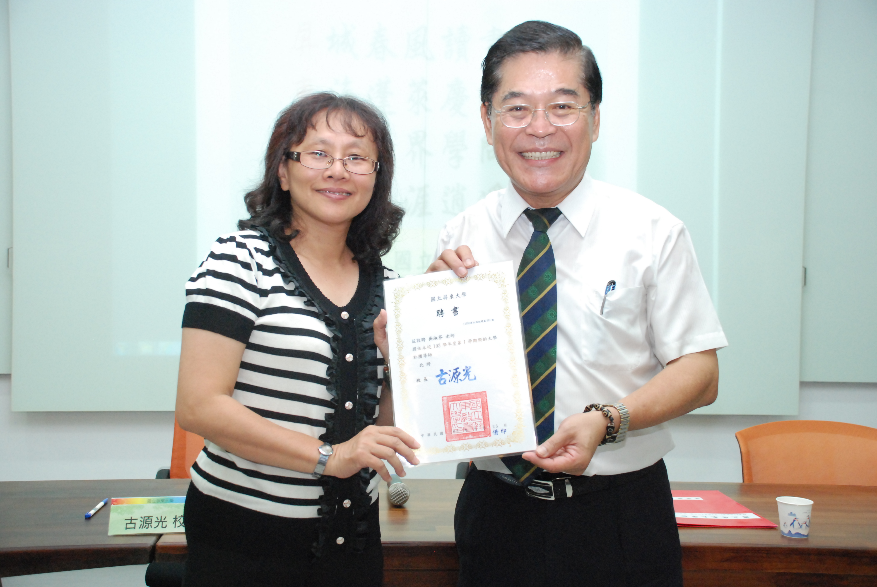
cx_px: 438
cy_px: 294
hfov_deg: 46.3
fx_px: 1024
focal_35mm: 42
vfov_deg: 32.0
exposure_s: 1/200
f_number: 4
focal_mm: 28
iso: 1600
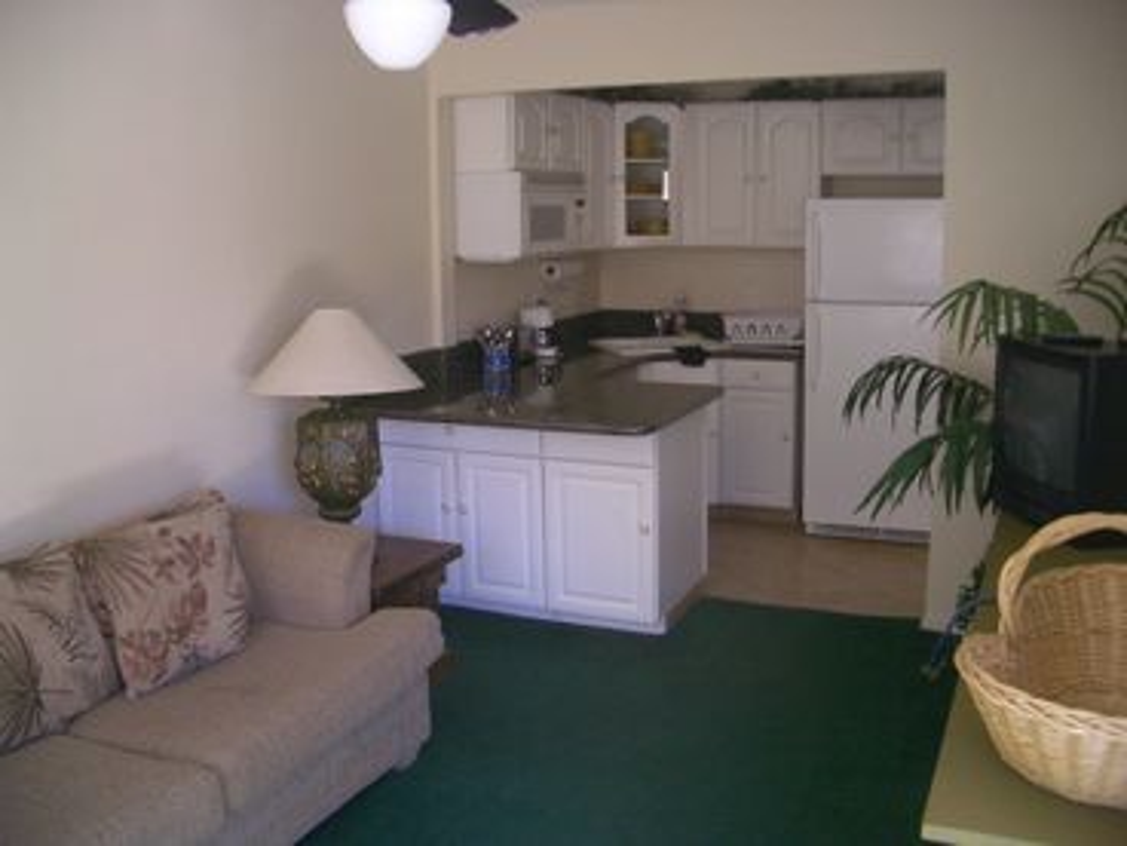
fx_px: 1140
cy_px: 423
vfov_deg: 40.7
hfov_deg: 52.6
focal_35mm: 35
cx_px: 564
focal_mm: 5.8
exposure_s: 1/60
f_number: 2.6
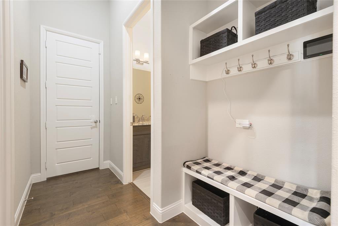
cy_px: 113
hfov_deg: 96.7
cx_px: 169
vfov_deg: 73.8
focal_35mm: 16
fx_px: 150
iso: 100
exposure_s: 1.3
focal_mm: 16
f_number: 7.1
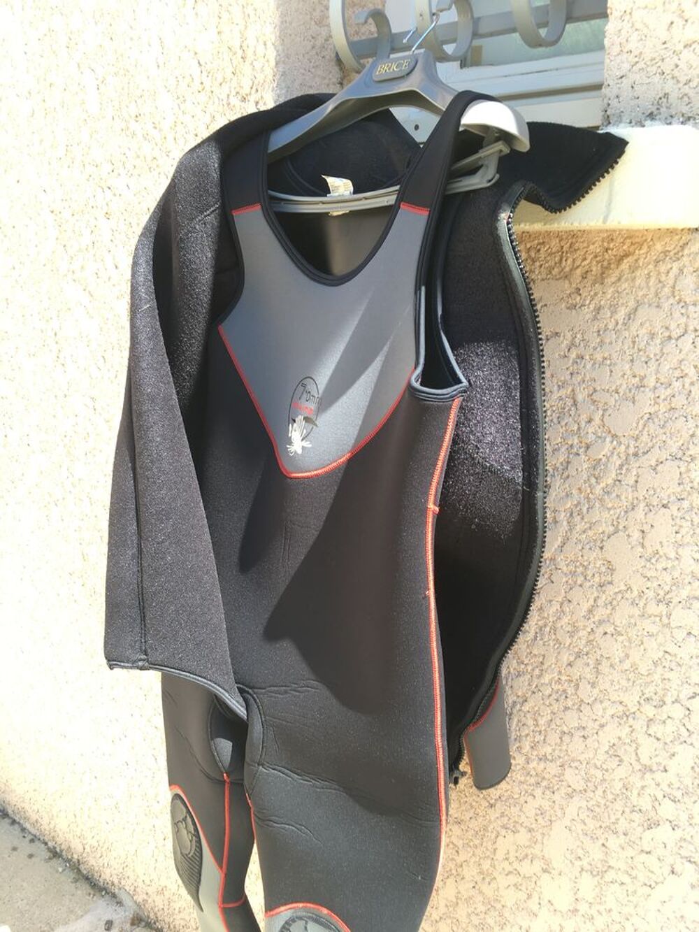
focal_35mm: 29
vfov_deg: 61.7
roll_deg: +1.2
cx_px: 350
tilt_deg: -17.8
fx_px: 781
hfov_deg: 48.2
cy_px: 466
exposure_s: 1/129
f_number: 2.2
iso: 25
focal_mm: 4.15
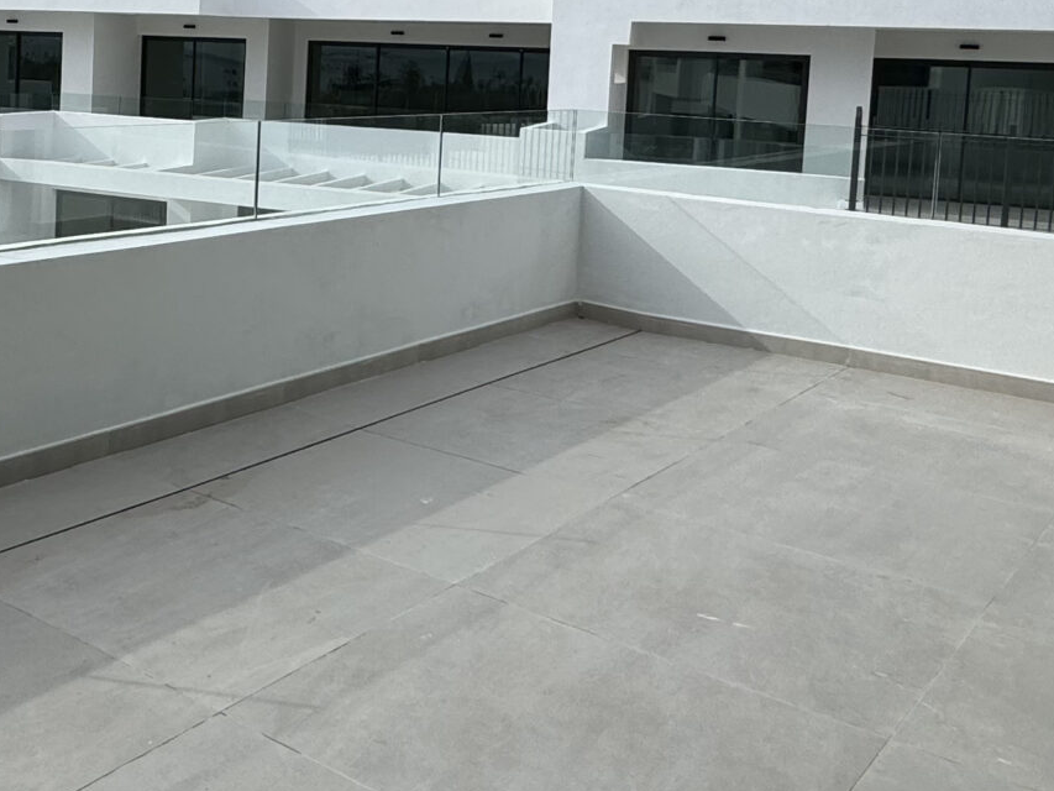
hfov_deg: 40.4
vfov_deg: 33.1
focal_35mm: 42
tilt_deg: -4.3
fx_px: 1279
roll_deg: -1.7
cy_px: 124
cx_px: 54
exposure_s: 1/2415
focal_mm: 2.22
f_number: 2.2
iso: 50
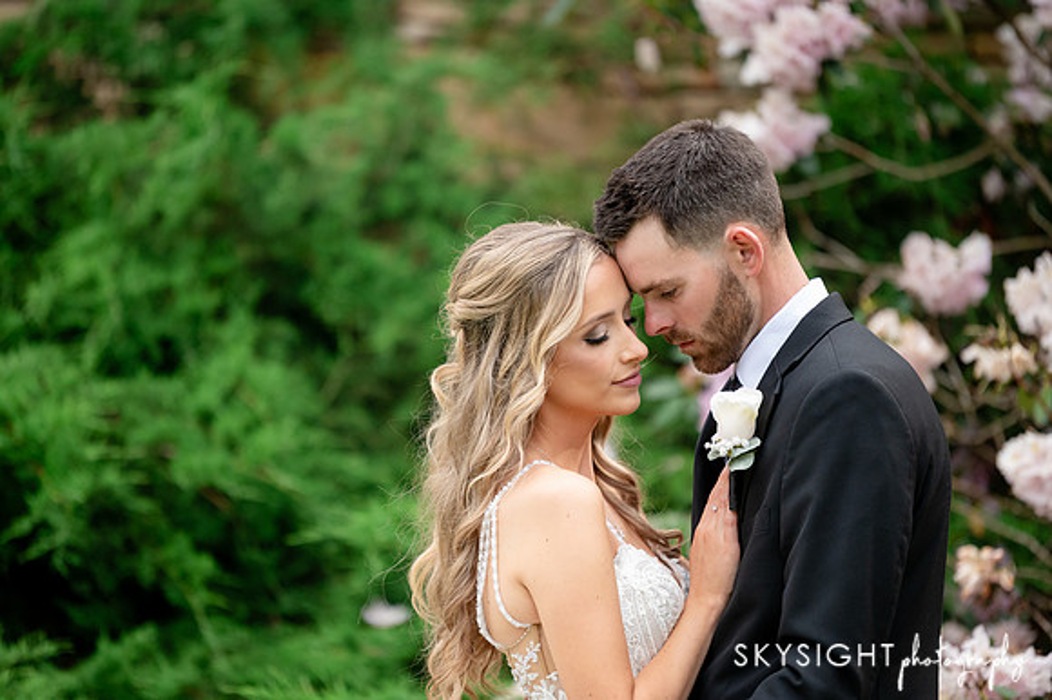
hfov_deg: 10.2
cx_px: 526
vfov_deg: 6.8
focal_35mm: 201
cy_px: 350
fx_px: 5869
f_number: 2.8
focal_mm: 200
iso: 1600
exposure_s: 1/4000
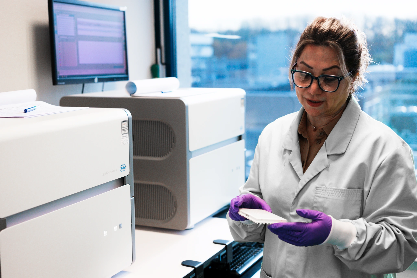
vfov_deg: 27.0
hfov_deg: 39.6
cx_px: 208
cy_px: 139
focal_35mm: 50
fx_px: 579
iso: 400
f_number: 2
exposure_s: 1/500
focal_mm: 33
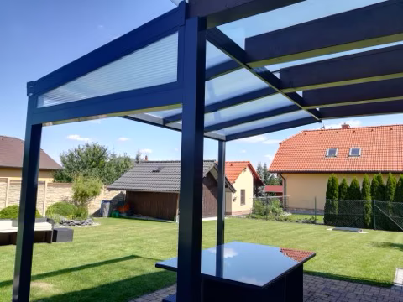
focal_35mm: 26
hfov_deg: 67.3
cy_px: 151
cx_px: 202
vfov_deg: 53.1
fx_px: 303
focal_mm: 3.83
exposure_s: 1/762
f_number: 2.2
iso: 50
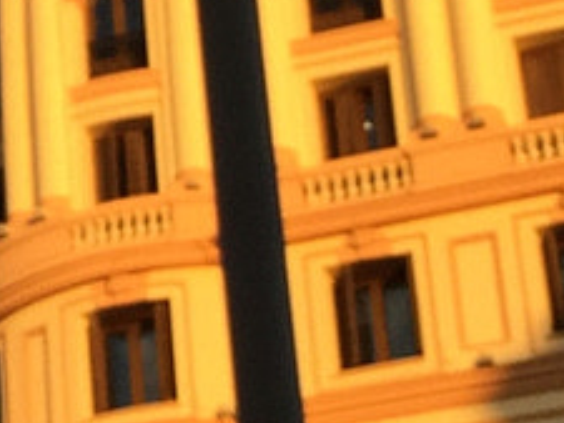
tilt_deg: +30.6
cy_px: 283
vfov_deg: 7.2
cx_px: -266
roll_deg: -1.3
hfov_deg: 9.4
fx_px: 3358
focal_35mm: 206
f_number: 2.2
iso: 32
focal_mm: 4.15
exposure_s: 1/527
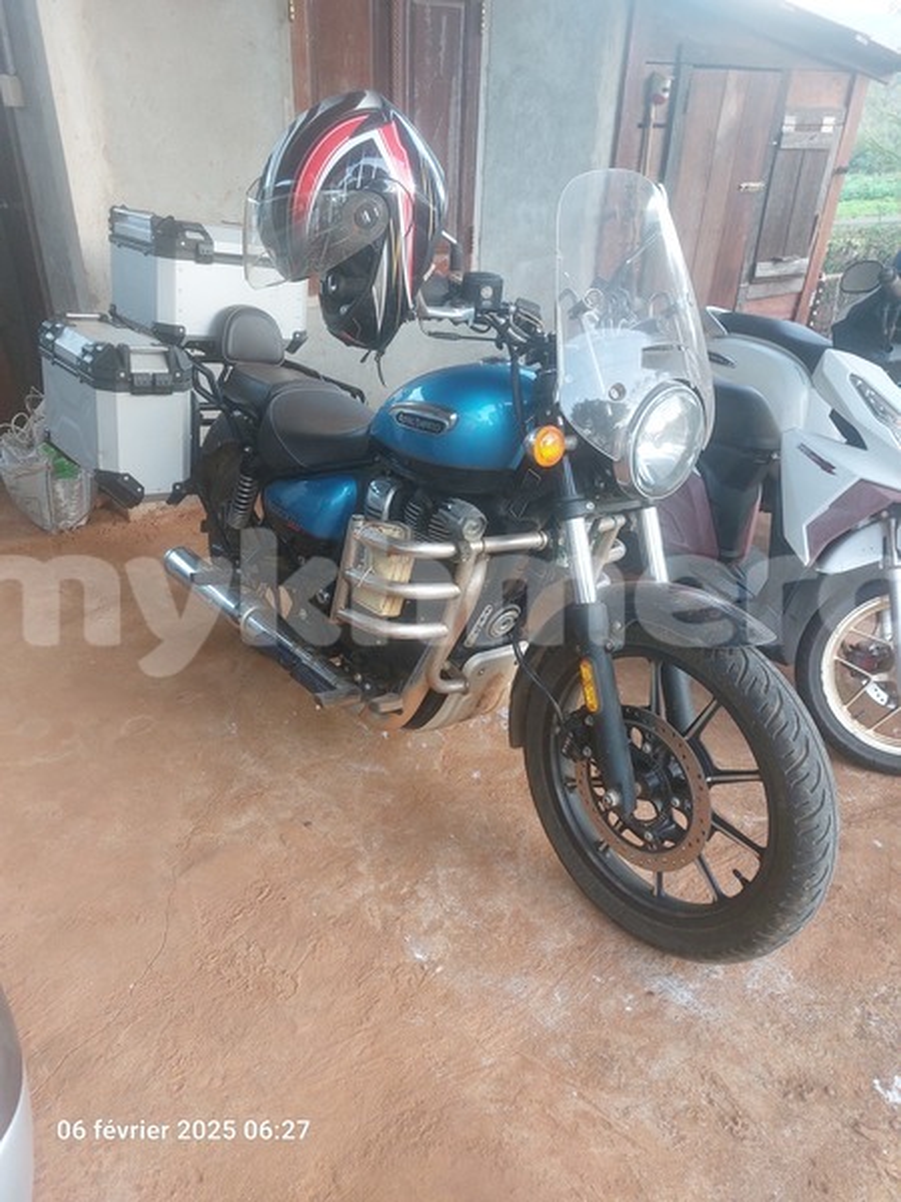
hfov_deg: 56.8
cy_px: 601
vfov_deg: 71.6
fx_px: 833
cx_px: 450
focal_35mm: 24
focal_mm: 5.23
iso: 200
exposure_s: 1/60
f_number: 1.8
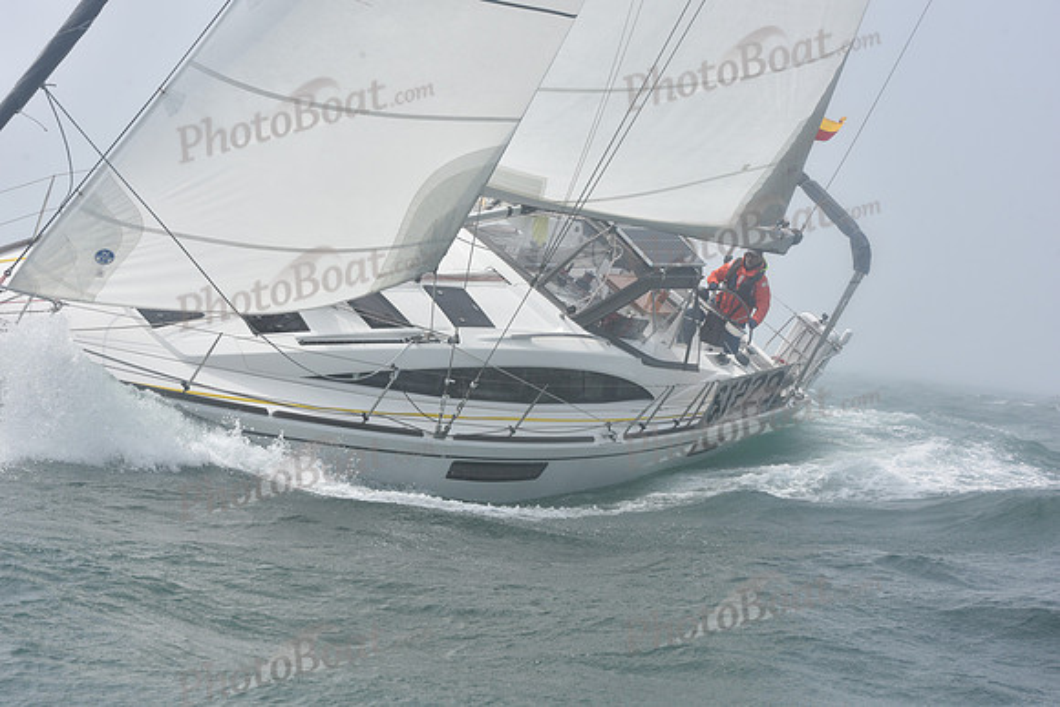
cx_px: 530
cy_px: 354
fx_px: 2209
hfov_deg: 27.0
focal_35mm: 75
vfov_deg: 18.2
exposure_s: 1/800
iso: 320
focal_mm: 75
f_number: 11
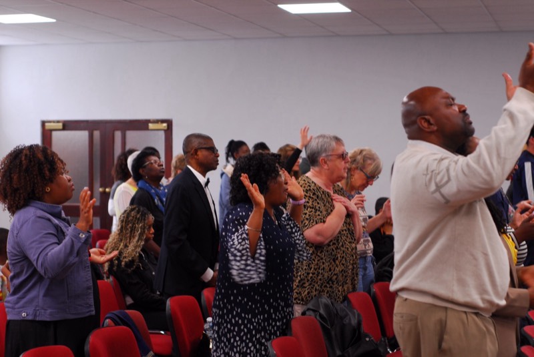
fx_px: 1113
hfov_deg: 27.0
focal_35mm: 75
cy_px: 178
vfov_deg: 18.2
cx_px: 267
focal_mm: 50
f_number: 3.5
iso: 250
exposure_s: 1/30
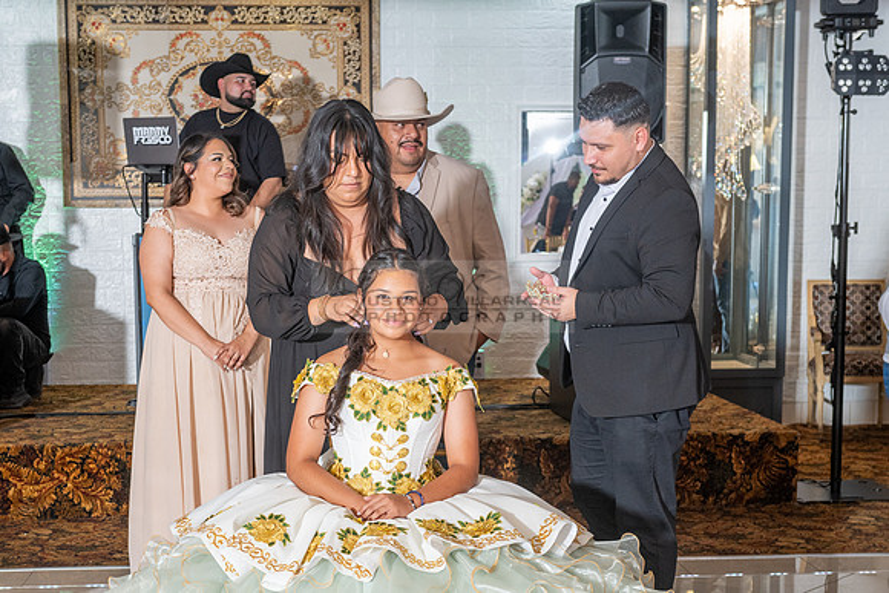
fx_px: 1515
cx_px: 395
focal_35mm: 61
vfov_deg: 22.0
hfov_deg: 32.7
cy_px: 434
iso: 500
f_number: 4.5
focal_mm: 38
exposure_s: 1/200
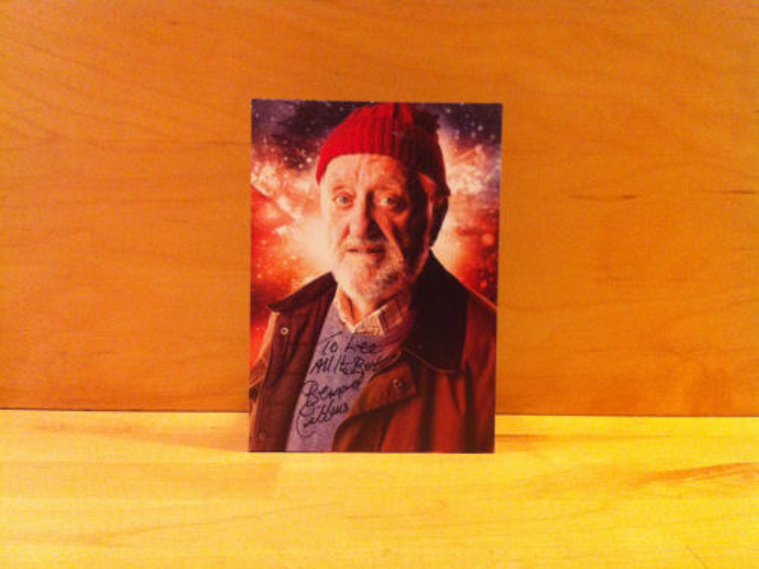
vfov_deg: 40.7
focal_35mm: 35
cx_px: 380
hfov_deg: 52.6
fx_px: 767
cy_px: 284
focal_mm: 3.85
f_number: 2.8
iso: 320
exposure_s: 1/17
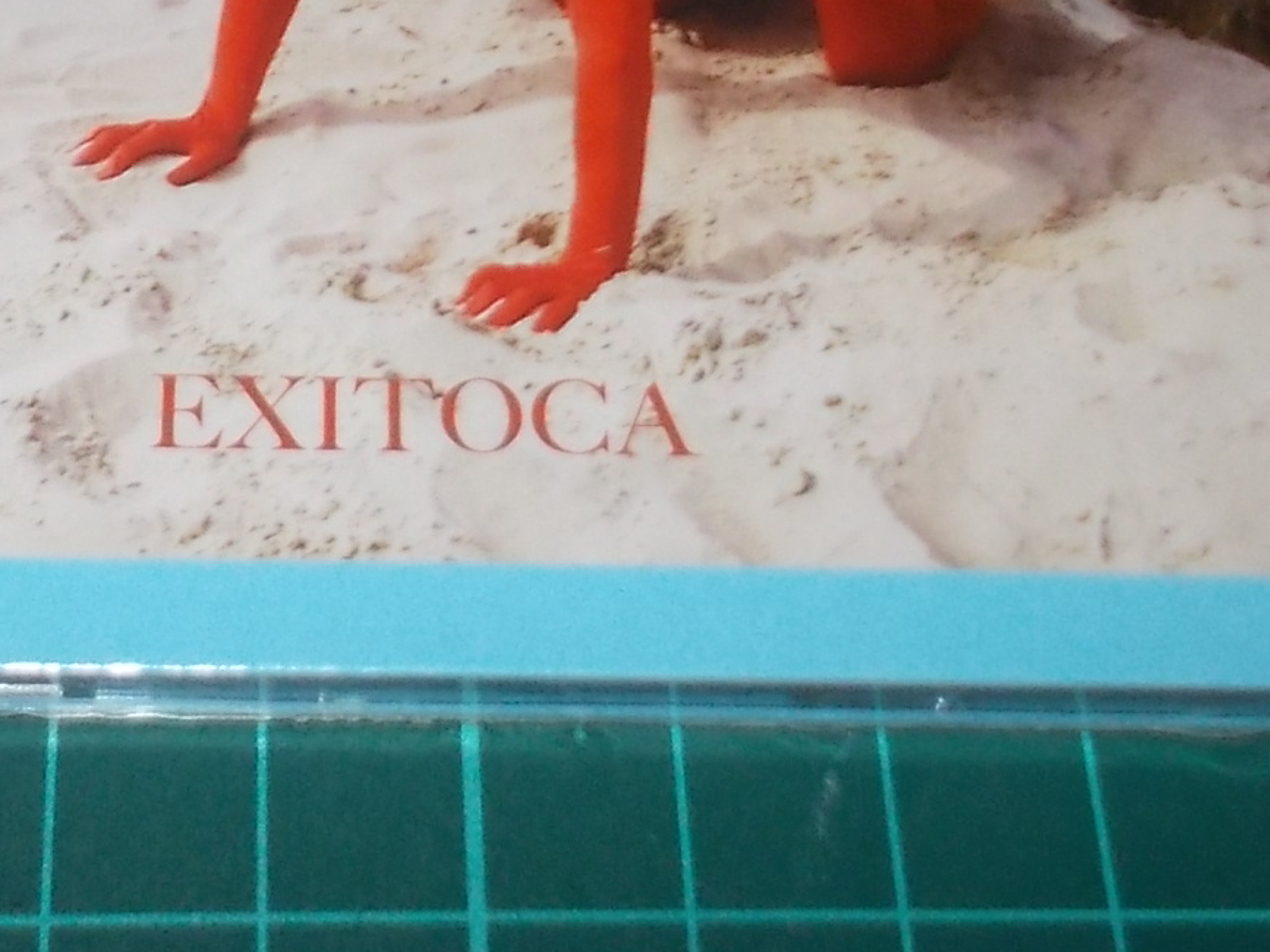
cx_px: 350
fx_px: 2788
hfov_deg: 25.4
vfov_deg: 18.6
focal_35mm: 76
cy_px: -92
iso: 200
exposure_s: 1/30
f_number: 3.3
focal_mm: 4.1
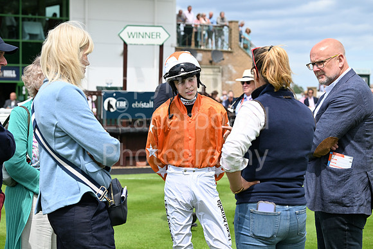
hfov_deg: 23.9
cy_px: 124
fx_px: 881
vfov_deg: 16.1
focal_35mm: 85
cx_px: 186
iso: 400
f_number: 5.6
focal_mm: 85
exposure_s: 1/1600
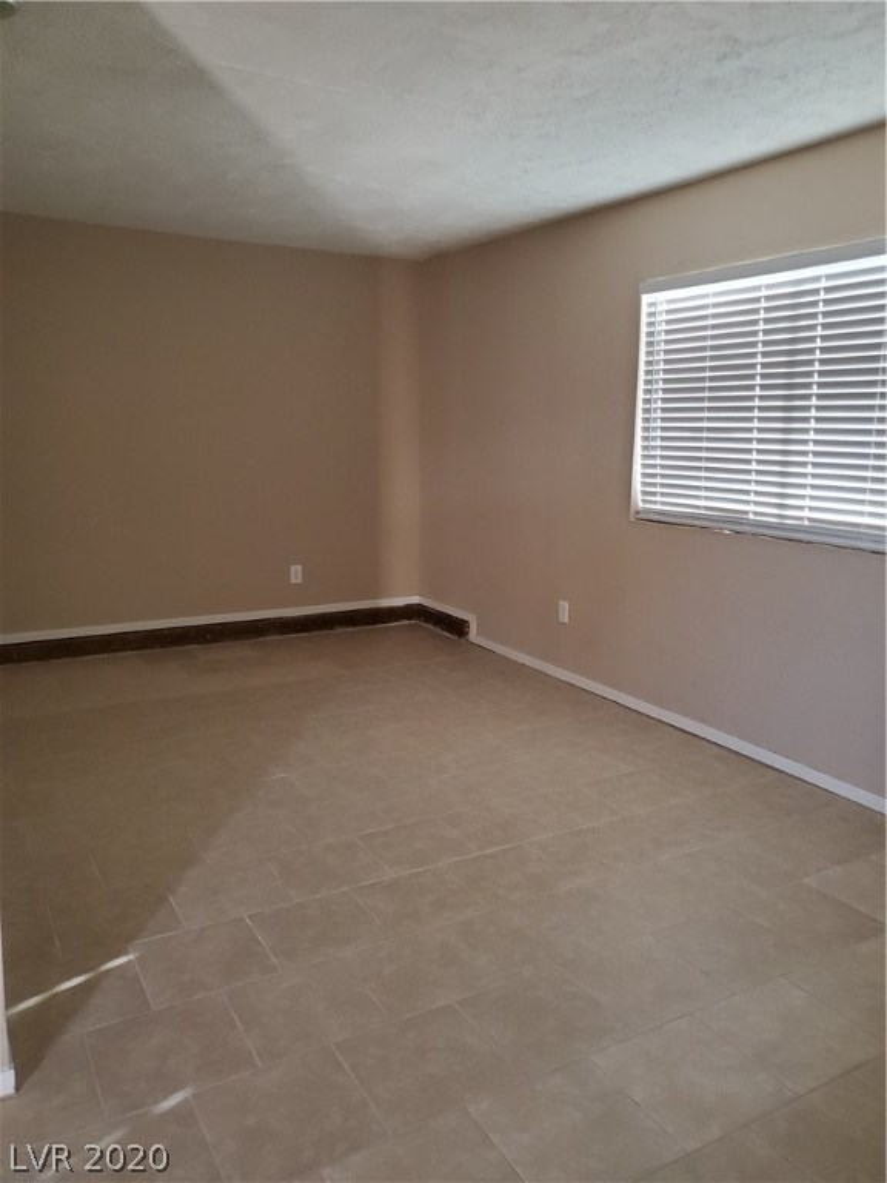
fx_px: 888
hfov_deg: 53.1
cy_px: 592
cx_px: 444
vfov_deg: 67.3
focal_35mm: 26
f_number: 1.5
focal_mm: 4.3
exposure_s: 1/39
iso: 400
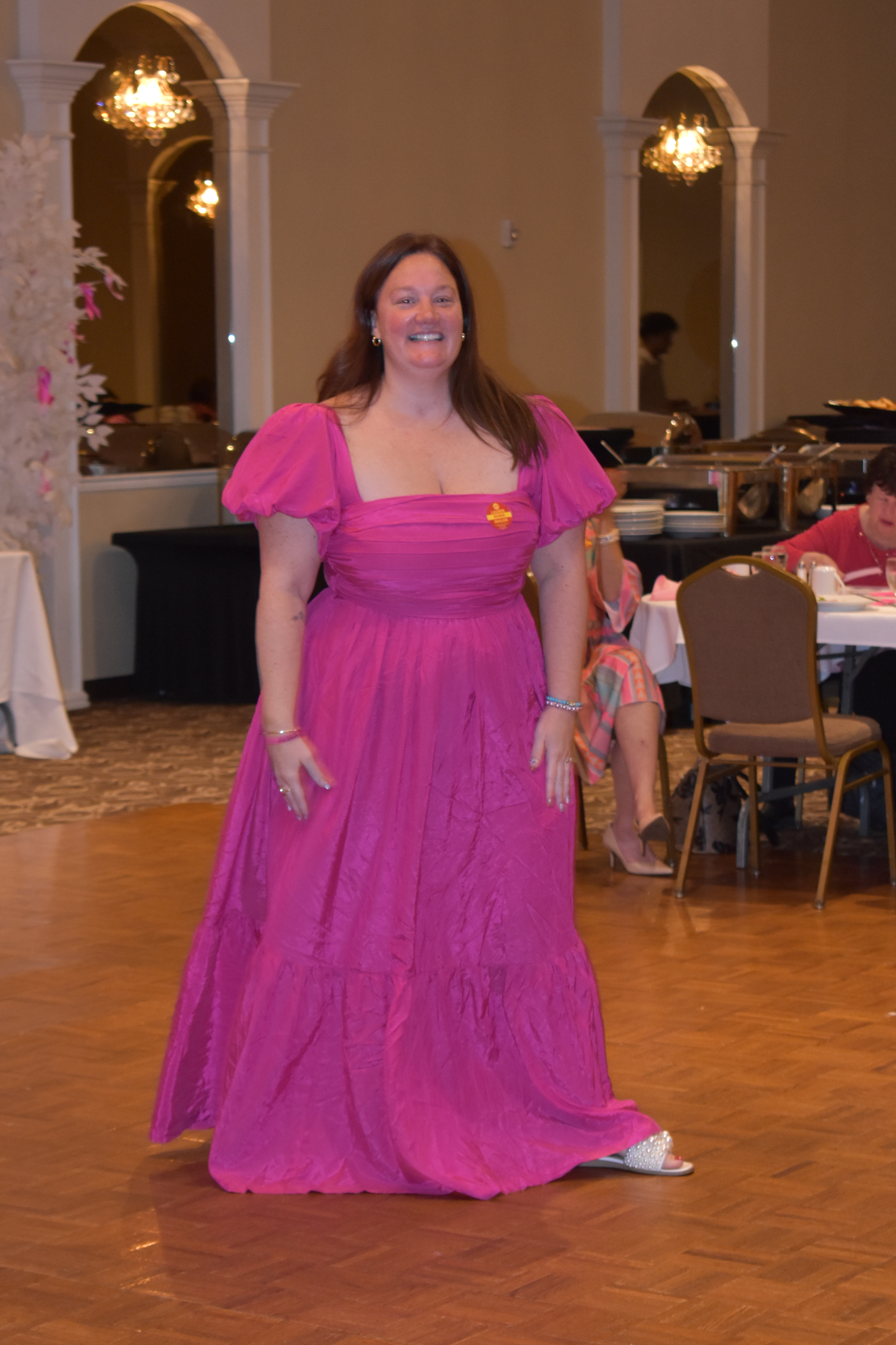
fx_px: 3531
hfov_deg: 14.5
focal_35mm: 95
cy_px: 748
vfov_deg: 21.5
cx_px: 428
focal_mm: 55
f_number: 5.6
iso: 1600
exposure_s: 1/30
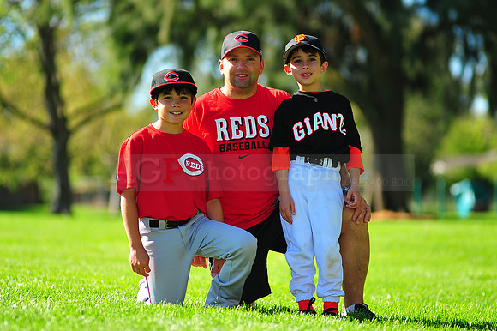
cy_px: 166
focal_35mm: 180
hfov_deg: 11.4
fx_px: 2483
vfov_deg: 7.6
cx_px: 248
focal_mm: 180
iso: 200
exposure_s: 1/800
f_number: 3.5
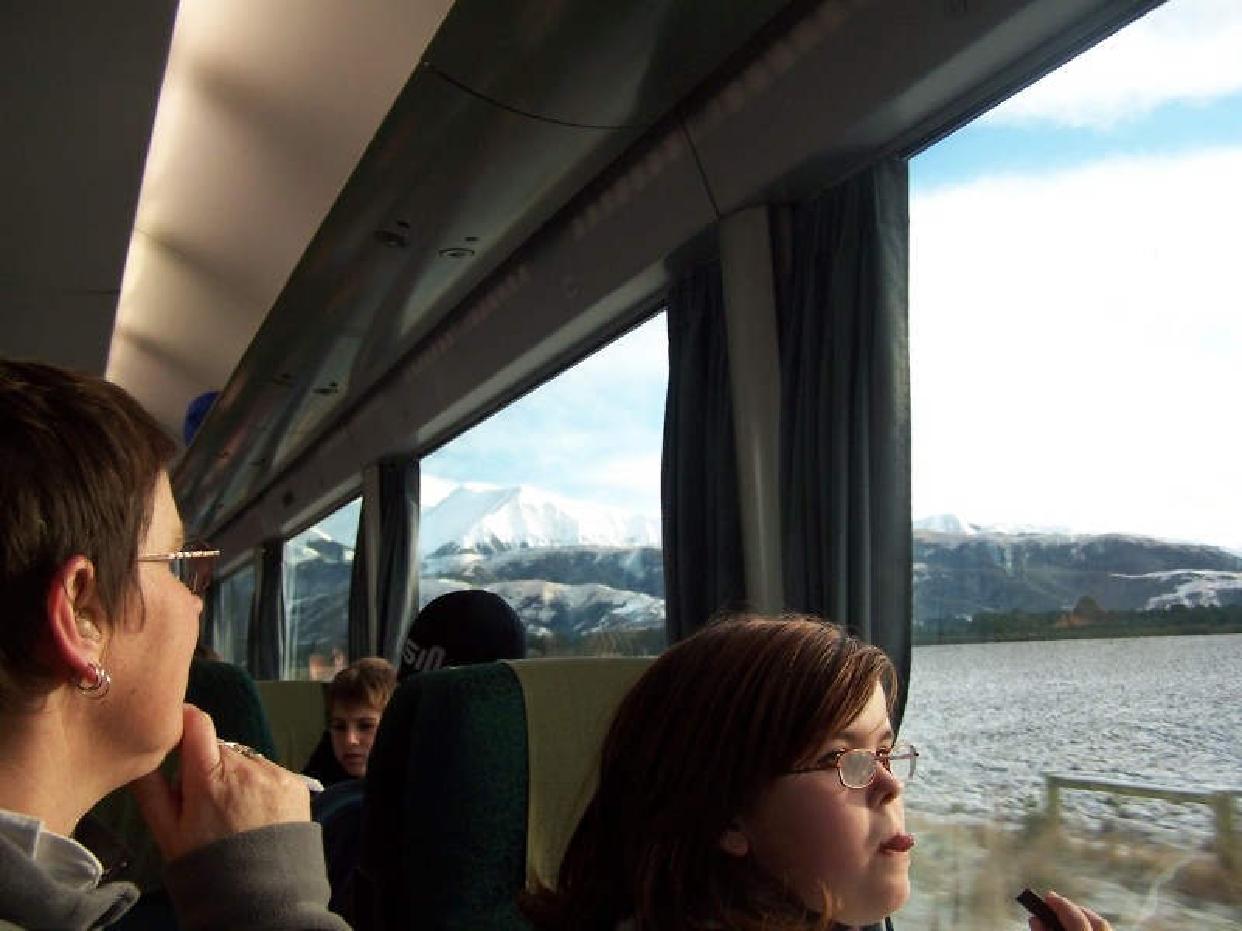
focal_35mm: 38
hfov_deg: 49.0
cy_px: 466
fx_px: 1363
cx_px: 621
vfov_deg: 37.7
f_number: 2.8
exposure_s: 1/90
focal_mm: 6.3
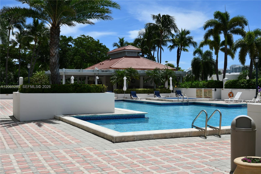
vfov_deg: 29.9
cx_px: 130
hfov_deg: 43.6
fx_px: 326
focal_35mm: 45
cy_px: 87
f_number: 10
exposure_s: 1/400
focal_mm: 30
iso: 100
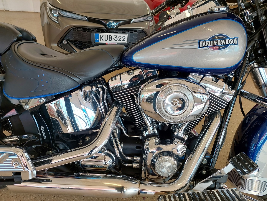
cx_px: 134
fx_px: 193
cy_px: 100
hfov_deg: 69.4
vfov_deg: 54.9
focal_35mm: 25
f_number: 1.8
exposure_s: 1/100
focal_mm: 5.23
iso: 50
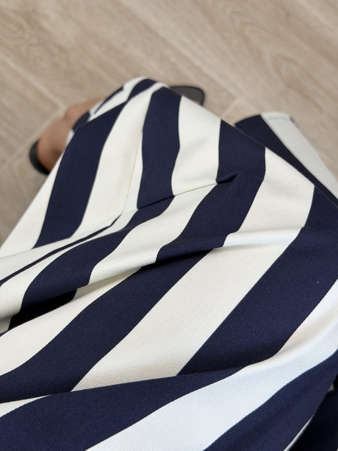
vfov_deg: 39.7
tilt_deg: -76.0
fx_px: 625
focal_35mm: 48
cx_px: 169
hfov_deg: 30.3
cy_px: 226
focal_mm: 6.76
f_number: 1.78
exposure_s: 1/100
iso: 50
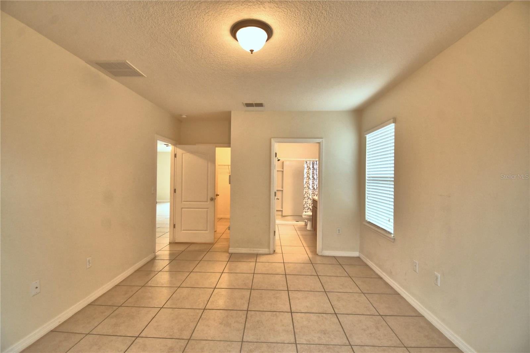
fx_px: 221
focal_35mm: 15
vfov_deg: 77.3
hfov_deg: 100.4
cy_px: 176
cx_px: 265
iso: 450
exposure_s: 1/30
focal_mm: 10
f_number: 4.5
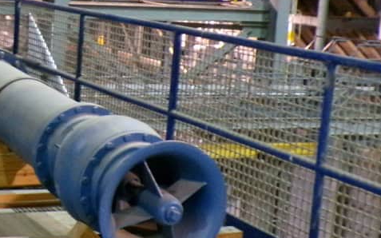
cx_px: -16
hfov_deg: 21.8
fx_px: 945
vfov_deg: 14.3
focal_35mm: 91
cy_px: 91
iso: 800
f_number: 3.2
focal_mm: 5.8
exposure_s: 1/5
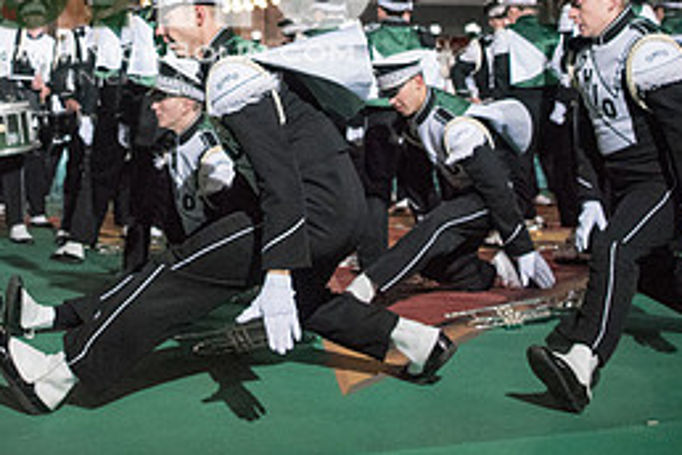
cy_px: -41
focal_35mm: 54
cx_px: 172
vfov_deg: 23.6
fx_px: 1023
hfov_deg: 36.0
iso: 8000
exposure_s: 1/3200
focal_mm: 24
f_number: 2.8
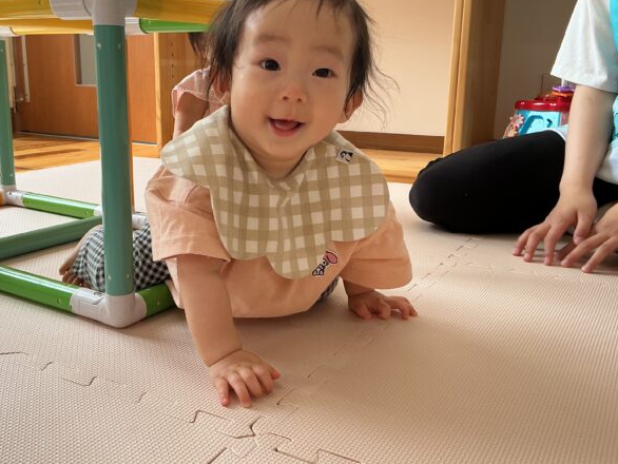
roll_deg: -1.0
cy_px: 214
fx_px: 679
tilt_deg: -13.0
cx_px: 259
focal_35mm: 38
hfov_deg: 48.8
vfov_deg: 37.7
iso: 16
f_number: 1.8
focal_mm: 3
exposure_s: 1/125
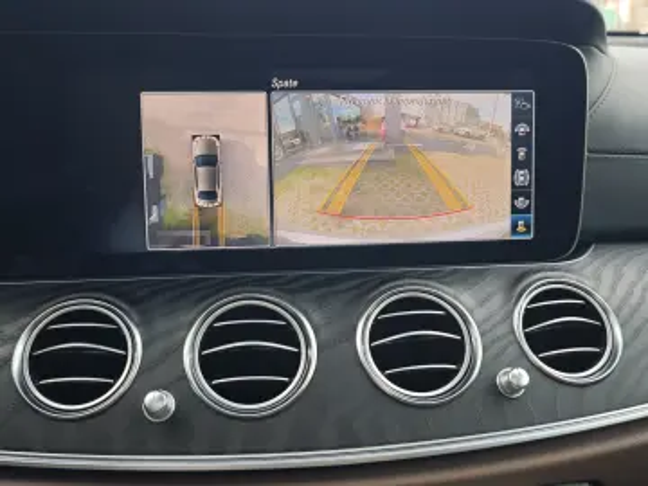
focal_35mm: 35
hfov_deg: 52.6
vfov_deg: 40.7
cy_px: 243
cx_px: 324
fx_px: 655
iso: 64
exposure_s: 1/100
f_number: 1.4
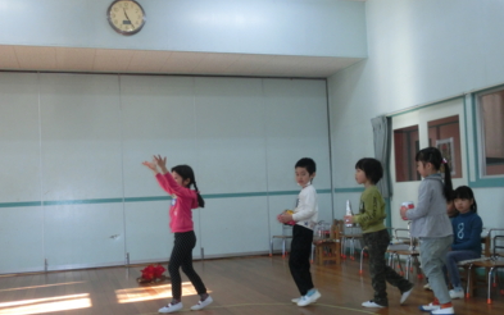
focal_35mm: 41
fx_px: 563
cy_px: 175
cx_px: 254
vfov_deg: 31.3
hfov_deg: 48.2
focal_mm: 6.67
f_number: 3.9
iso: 400
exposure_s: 1/125
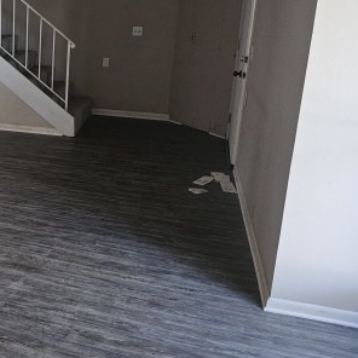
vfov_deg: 37.8
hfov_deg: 34.4
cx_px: -12
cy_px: 111
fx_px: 515
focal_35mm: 44
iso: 100
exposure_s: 1/40
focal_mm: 6.3
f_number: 1.7
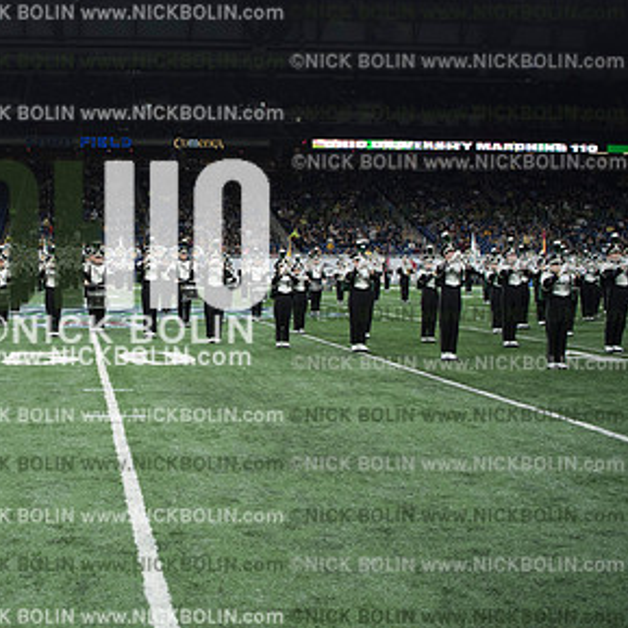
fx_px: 842
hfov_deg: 39.2
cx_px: 115
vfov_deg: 40.8
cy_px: 264
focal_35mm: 41
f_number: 2.8
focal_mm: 24
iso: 1250
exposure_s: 1/1250
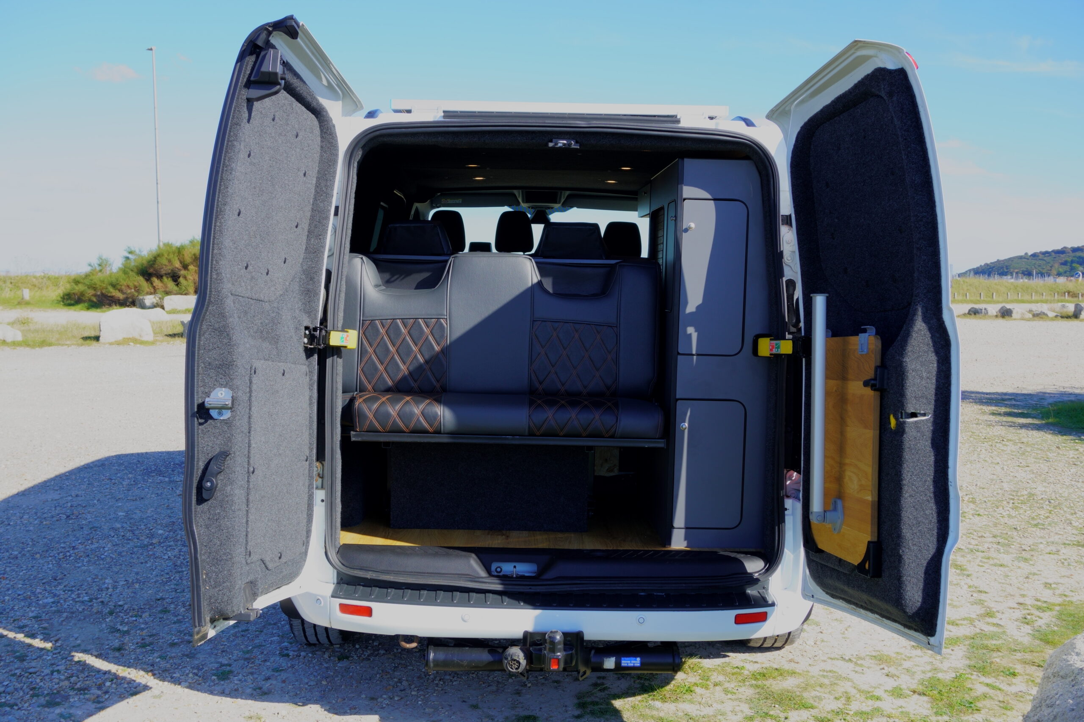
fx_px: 1129
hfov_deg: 51.3
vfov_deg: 35.5
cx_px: 542
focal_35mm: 38
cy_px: 361
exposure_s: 1/100
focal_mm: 25
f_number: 8
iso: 100
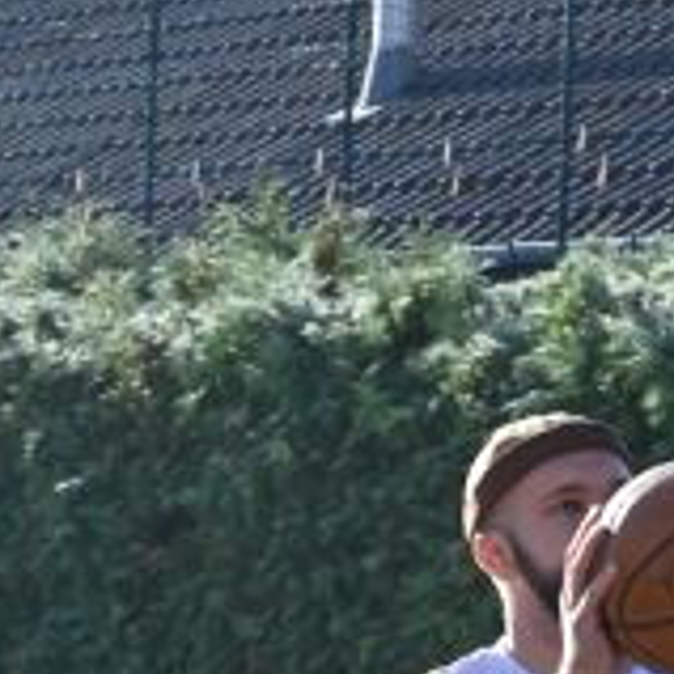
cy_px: 894
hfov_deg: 5.3
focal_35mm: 331
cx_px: 668
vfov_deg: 5.3
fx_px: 7291
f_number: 14
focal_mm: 103
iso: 1600
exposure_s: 1/640
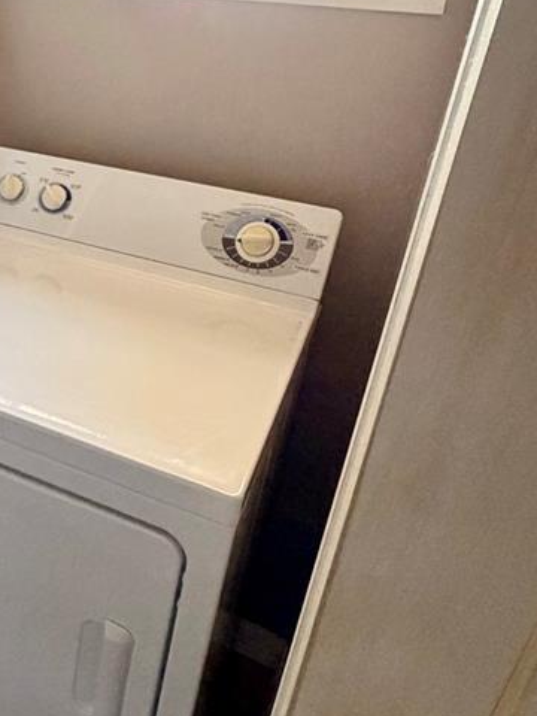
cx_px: 15
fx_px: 724
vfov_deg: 52.2
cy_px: 282
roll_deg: -2.8
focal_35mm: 35
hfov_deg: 37.0
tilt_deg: -22.9
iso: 500
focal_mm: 2.22
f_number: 2.2
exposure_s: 1/60
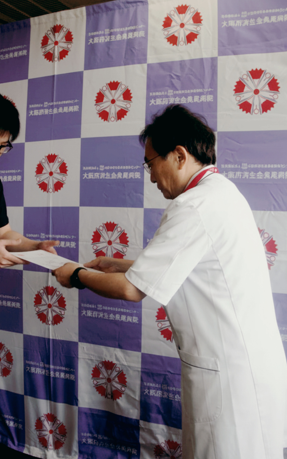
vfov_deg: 52.7
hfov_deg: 34.4
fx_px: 463
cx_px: 125
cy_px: 231
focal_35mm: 37
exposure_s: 1/30
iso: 160
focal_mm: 16
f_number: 7.1
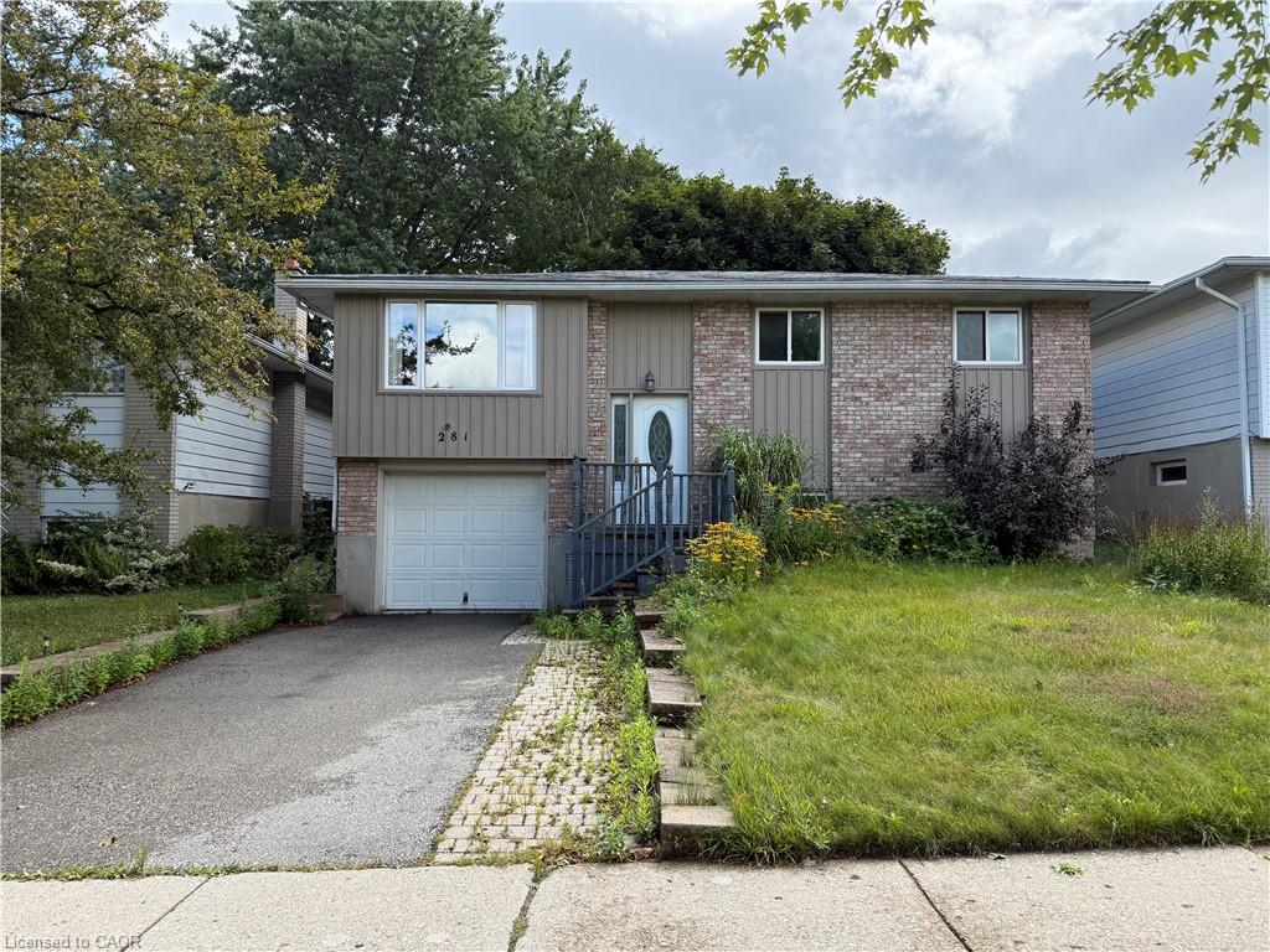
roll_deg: -0.2
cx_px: 635
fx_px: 881
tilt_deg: +3.7
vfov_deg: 56.8
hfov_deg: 71.6
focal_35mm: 24
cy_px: 476
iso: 100
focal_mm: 6.76
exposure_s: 1/1812
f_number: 1.78
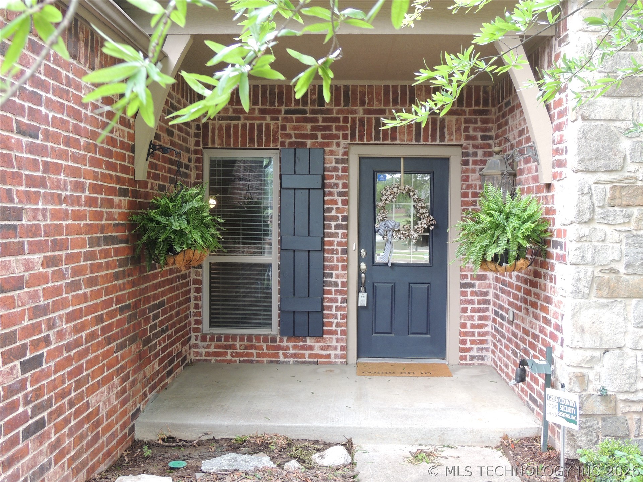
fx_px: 650
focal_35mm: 35
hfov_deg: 52.6
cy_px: 241
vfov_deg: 40.7
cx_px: 322
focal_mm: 6.2
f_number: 3.3
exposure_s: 1/50
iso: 180
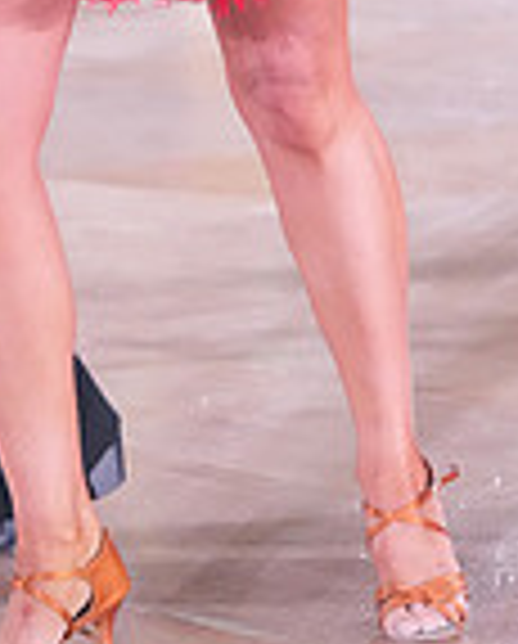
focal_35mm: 361
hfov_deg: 4.3
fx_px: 6896
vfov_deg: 5.3
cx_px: -29
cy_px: -243
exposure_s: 1/400
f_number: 4.5
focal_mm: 95
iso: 8000
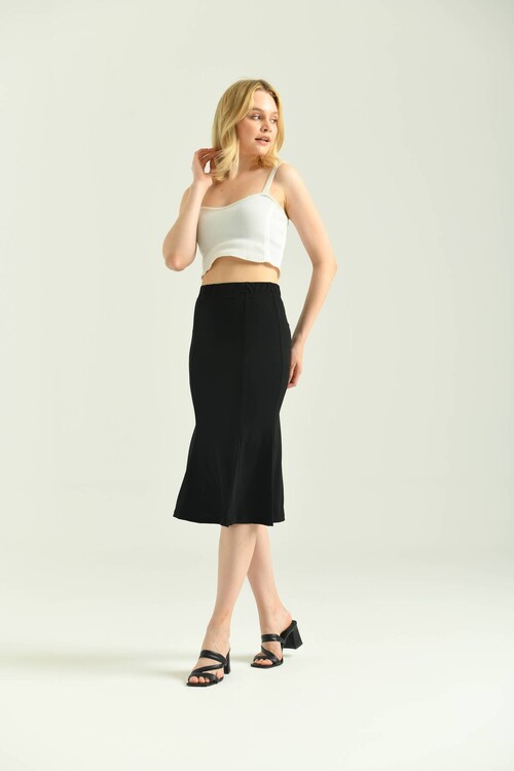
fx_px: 1499
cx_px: 257
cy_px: 386
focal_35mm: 70
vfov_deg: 28.8
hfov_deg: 19.5
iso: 125
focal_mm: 70
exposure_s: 1/160
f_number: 5.6
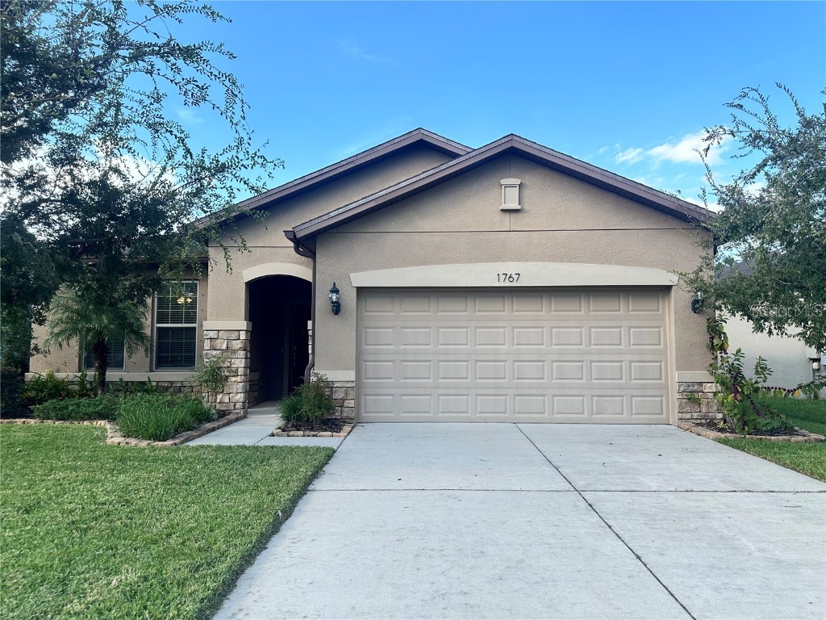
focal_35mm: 24
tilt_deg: +4.9
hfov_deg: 71.6
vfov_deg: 56.8
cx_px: 413
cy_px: 310
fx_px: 573
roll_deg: -1.2
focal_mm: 6.86
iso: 80
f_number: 1.78
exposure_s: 1/1119
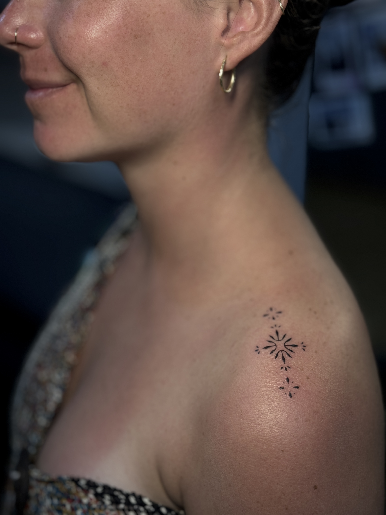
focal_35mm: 48
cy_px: 258
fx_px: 714
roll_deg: +0.8
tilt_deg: -24.1
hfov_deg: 30.3
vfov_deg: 39.7
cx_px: 193
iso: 64
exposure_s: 1/60
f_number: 1.78
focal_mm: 6.86
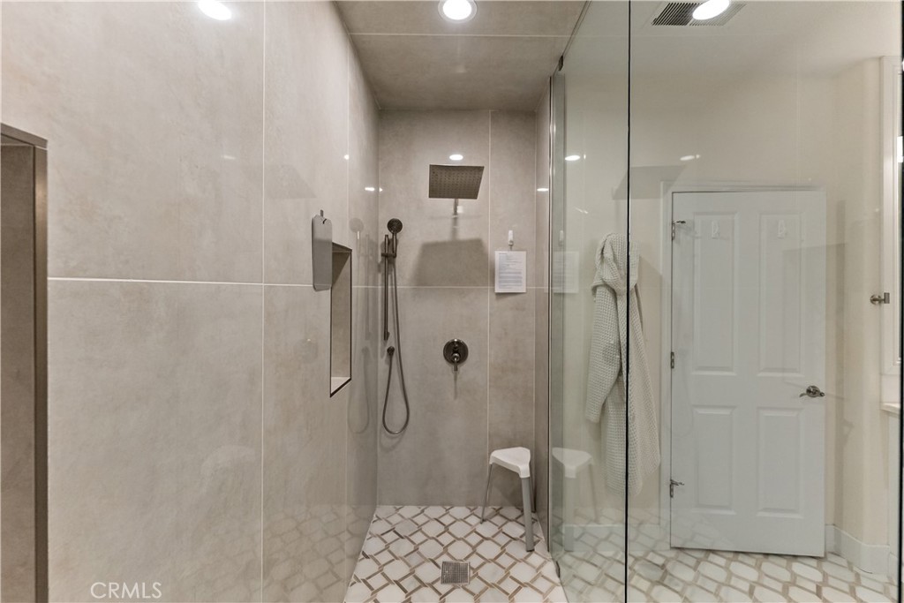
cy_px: 302
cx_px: 452
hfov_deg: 104.2
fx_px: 352
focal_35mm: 14
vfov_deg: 81.2
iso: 1250
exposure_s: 1/160
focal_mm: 14
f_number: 3.5
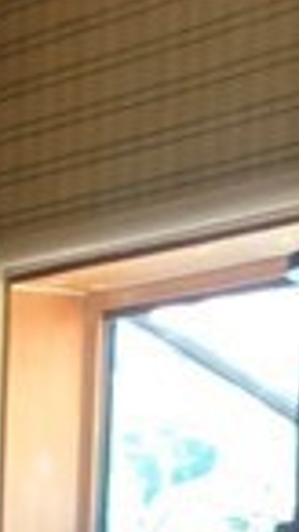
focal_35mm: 199
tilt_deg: -8.8
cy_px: 1290
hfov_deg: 6.0
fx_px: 2808
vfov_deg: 9.6
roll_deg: -1.2
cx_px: -168
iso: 400
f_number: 1.8
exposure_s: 1/30
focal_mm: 4.25
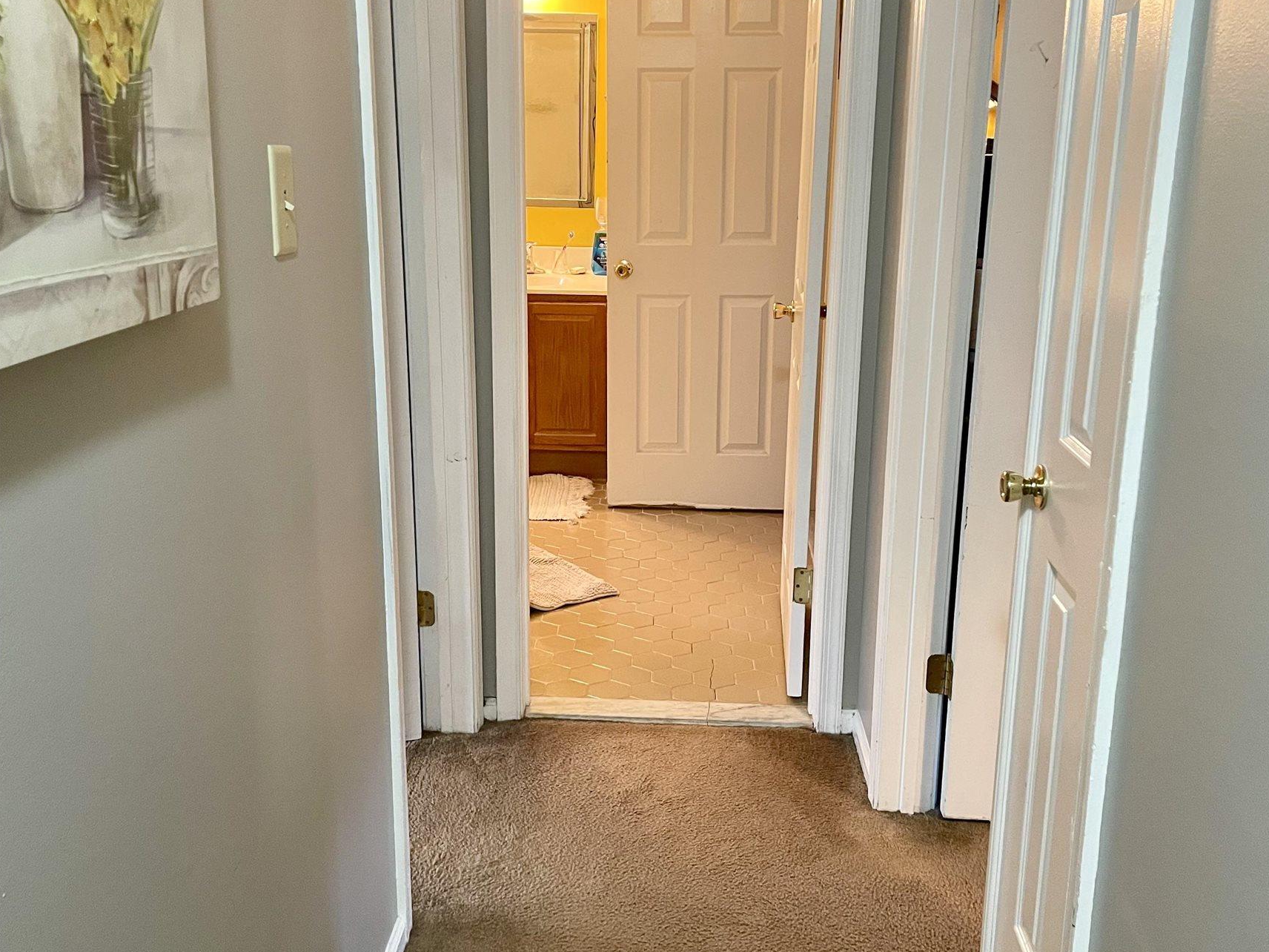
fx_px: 1283
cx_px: 637
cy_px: 434
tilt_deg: -14.8
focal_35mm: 35
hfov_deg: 52.6
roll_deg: +0.0
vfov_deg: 40.7
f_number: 1.6
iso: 400
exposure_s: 1/60
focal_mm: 4.2
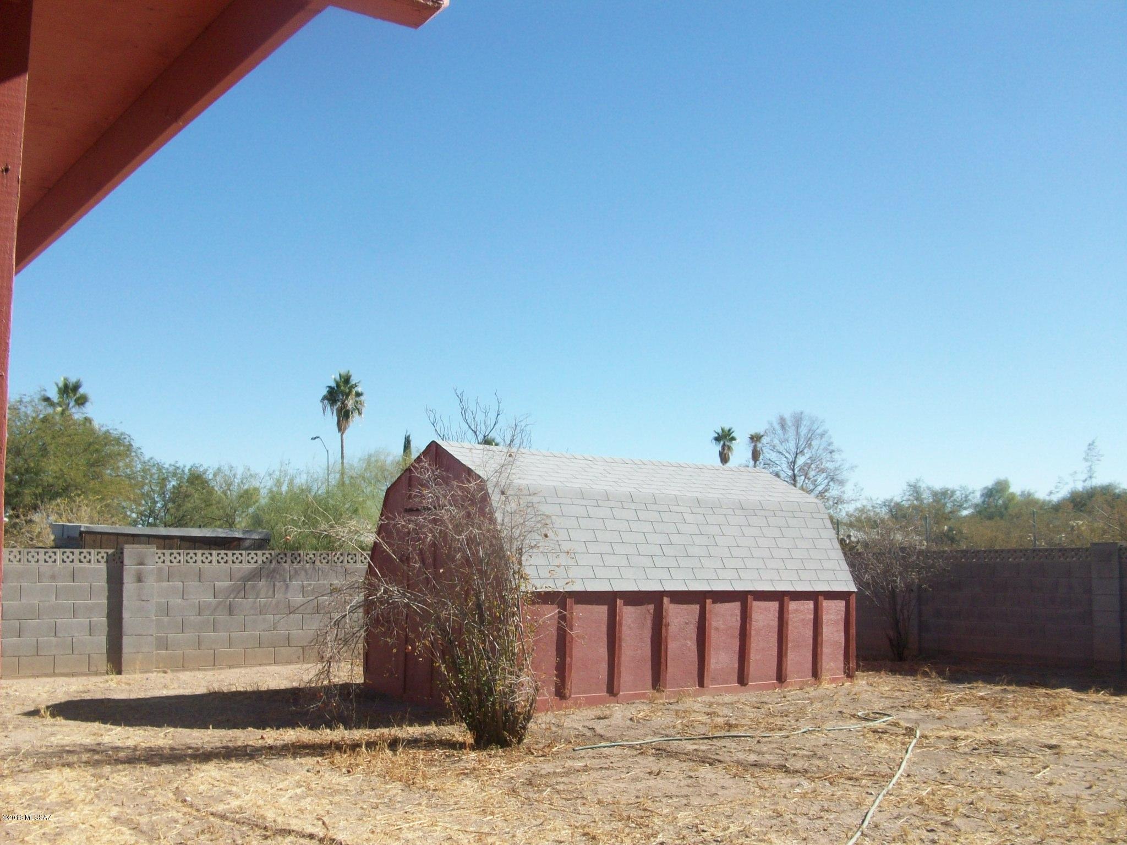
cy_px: 422
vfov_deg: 41.8
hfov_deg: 54.0
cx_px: 564
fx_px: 1107
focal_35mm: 34
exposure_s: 1/256
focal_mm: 5.7
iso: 64
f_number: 5.5
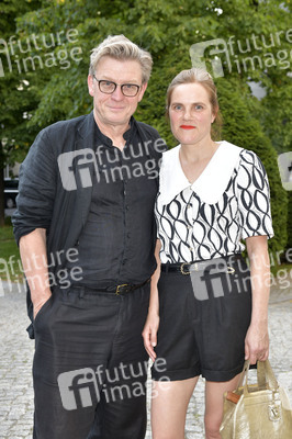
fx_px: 585
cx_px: 146
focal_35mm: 48
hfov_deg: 28.0
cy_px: 220
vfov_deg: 41.1
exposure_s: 1/250
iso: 640
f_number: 5.6
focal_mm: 48
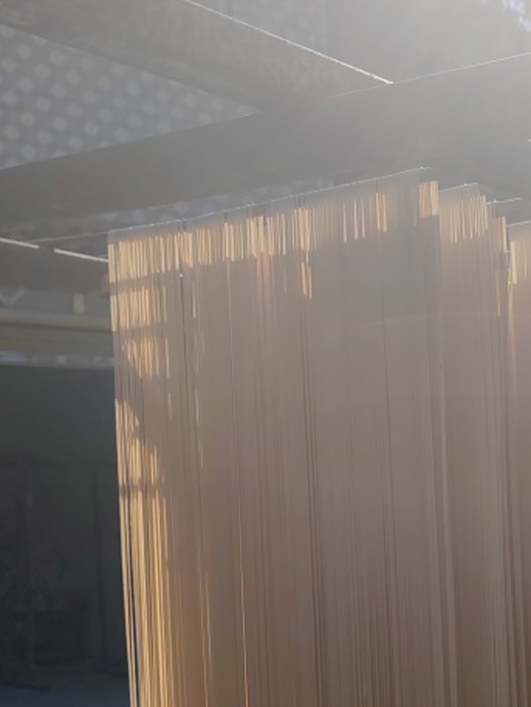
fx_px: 1288
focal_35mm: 63
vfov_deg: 30.2
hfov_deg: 22.5
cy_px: 525
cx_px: 520
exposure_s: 1/3500
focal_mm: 6.14
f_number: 1.8
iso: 100
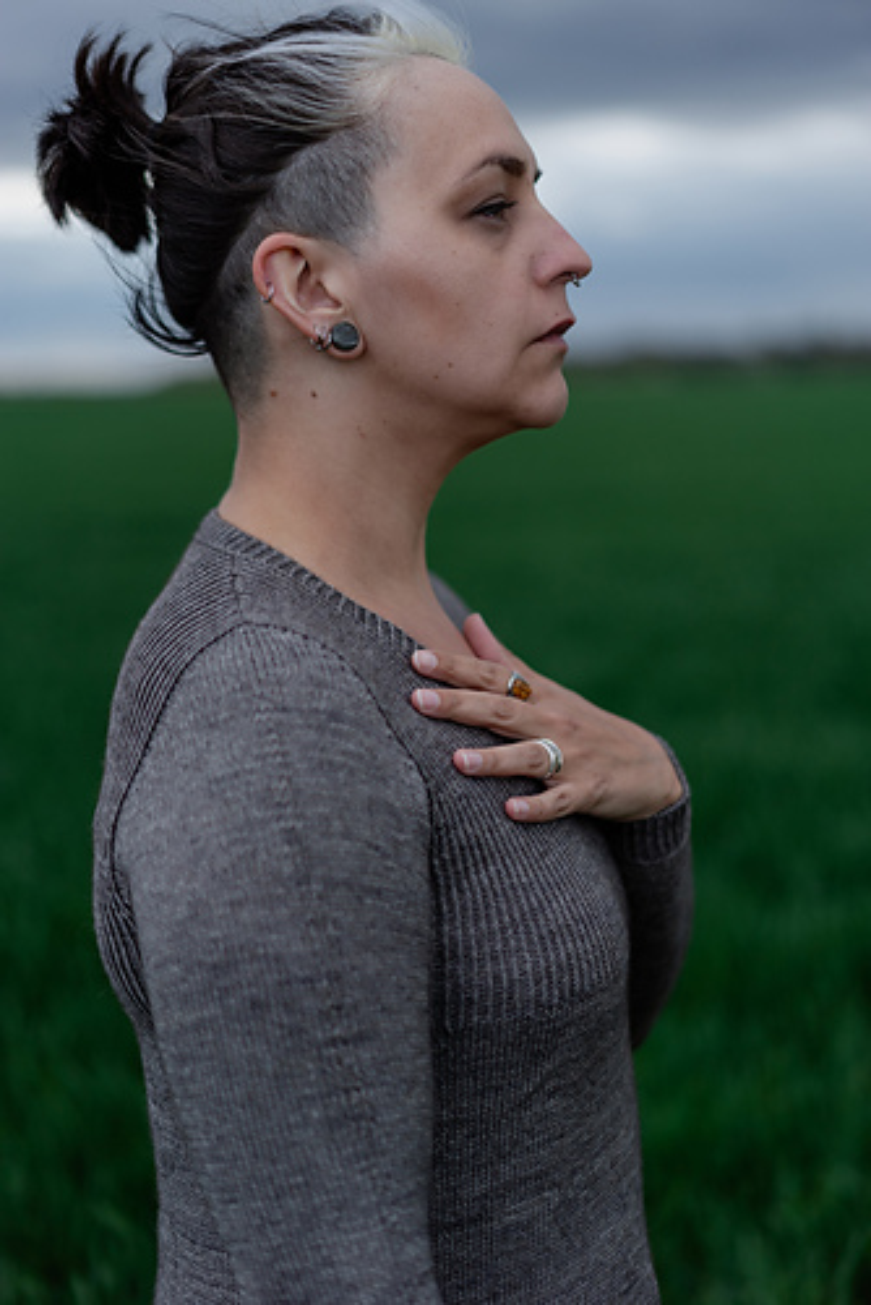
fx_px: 1993
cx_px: 436
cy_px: 652
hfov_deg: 24.7
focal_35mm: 55
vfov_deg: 36.2
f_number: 1.8
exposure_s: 1/1250
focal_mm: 55
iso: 100
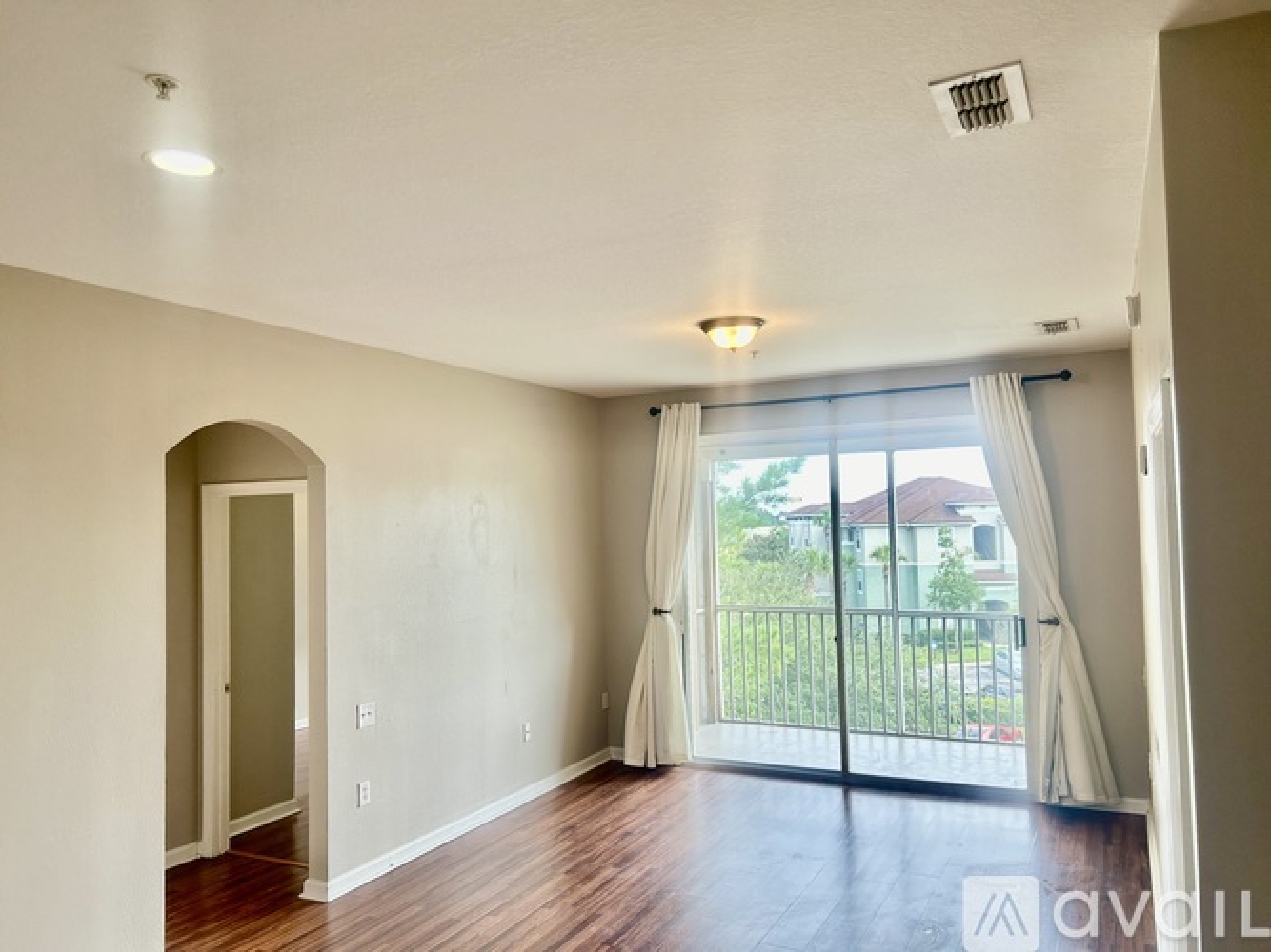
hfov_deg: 67.3
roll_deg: +1.4
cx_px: 636
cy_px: 476
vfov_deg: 53.0
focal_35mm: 26
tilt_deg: +2.2
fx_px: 954
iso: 50
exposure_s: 1/120
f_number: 1.5
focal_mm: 5.7
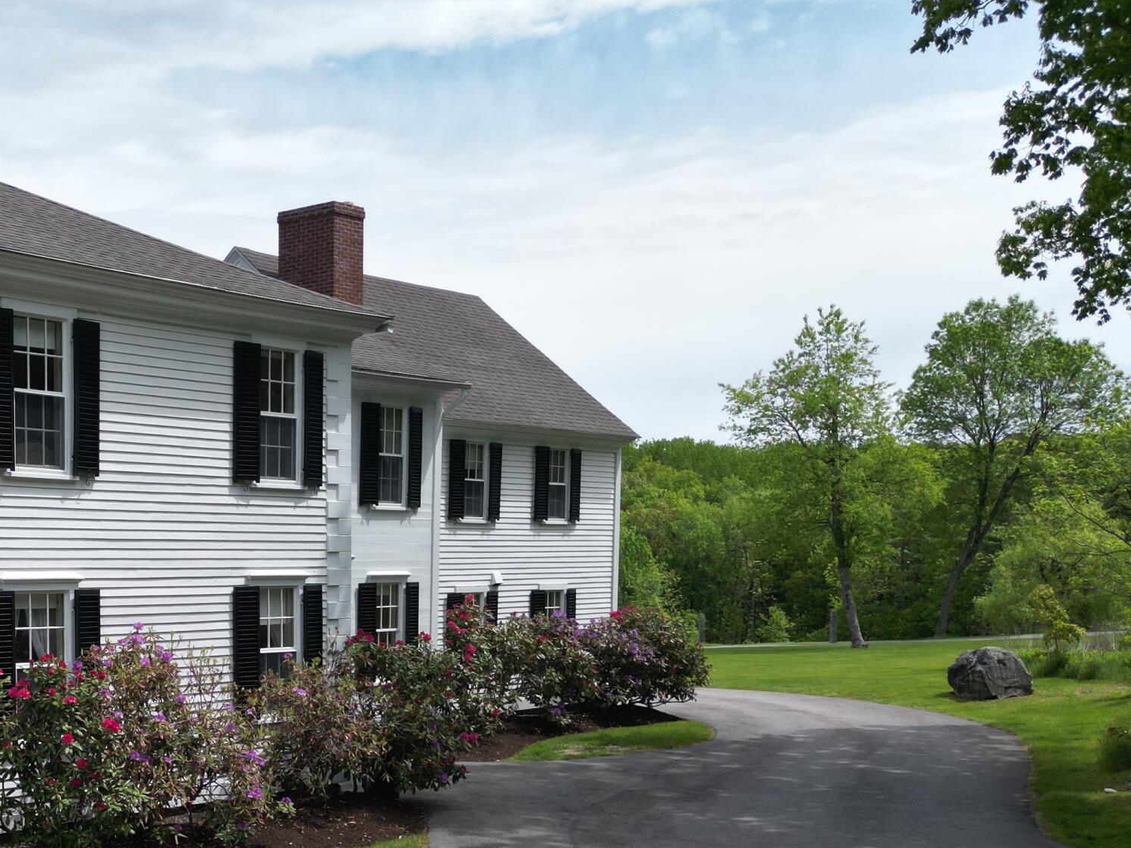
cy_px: 695
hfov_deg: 37.3
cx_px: 131
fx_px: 1568
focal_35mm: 48
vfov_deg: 29.5
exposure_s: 1/2500
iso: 100
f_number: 1.7
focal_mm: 6.72
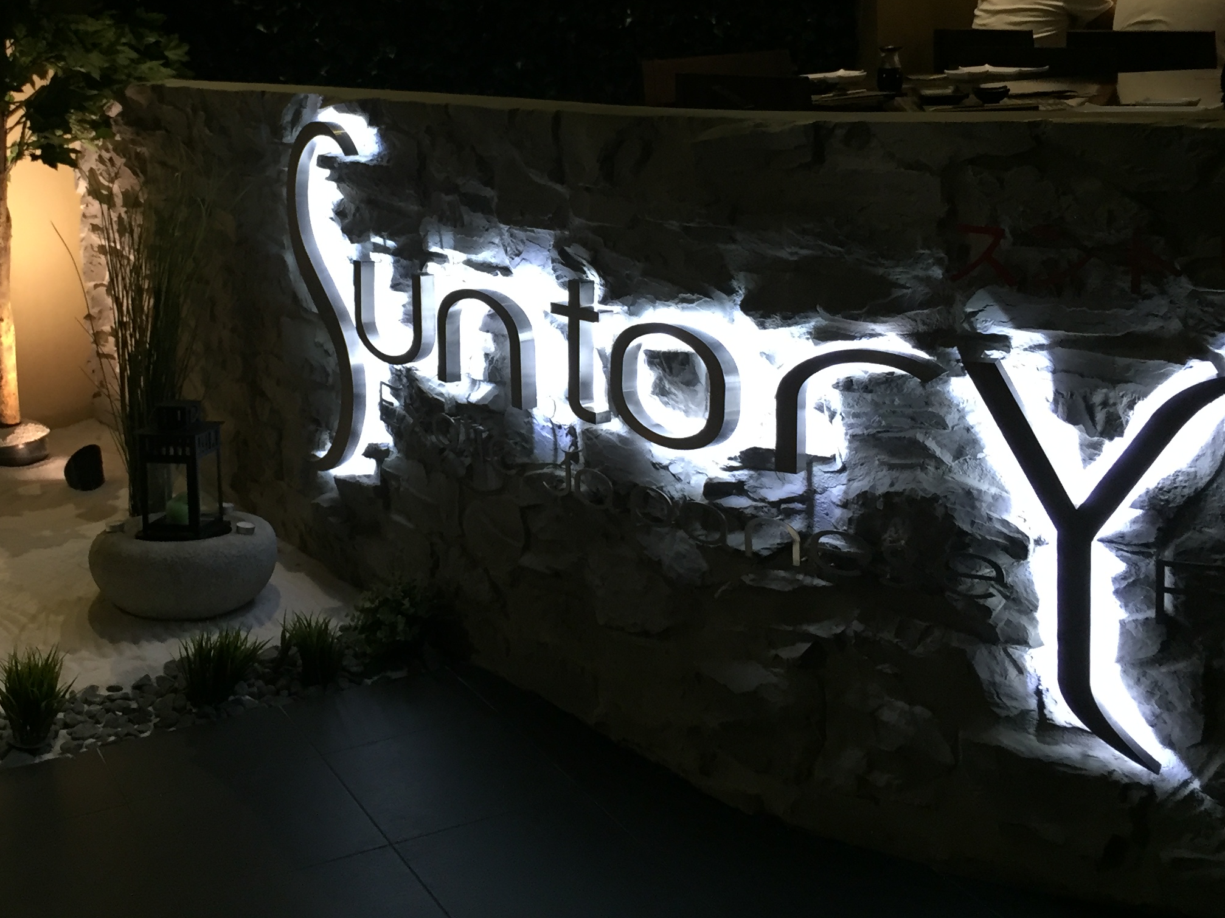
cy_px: 262
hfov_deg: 40.1
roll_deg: +3.2
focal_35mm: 47
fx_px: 1663
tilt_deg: -10.3
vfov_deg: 30.5
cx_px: 453
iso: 125
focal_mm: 4.15
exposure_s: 1/33
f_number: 2.2
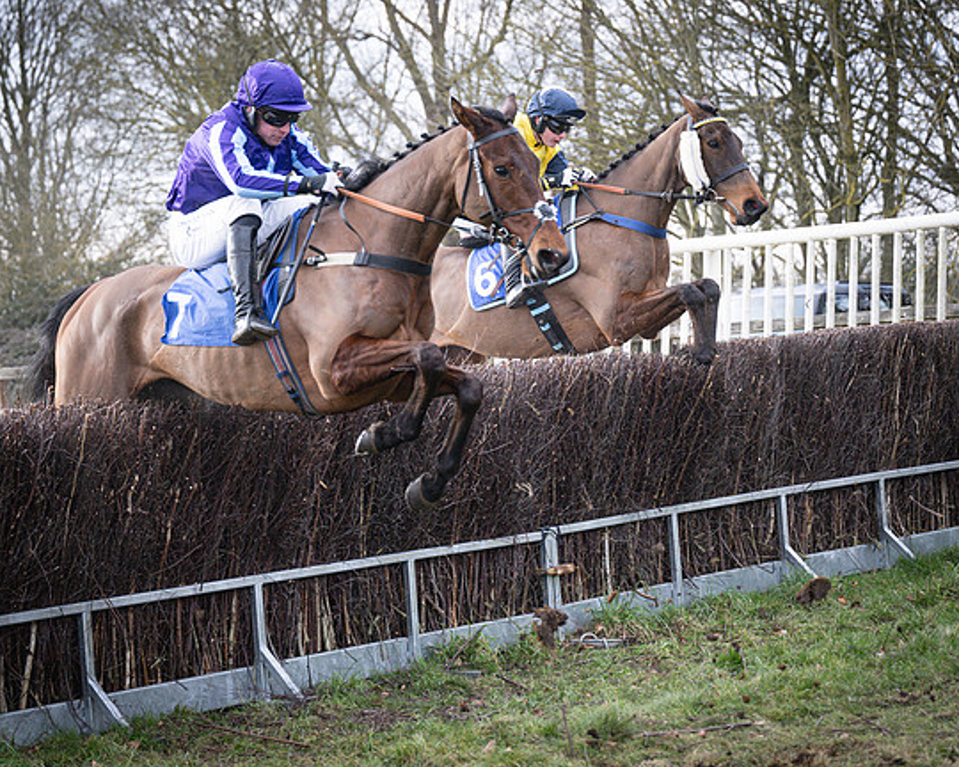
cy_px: 375
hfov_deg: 18.3
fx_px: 2980
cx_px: 475
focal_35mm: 105
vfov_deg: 14.7
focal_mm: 70
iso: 400
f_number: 2.8
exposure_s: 1/1600
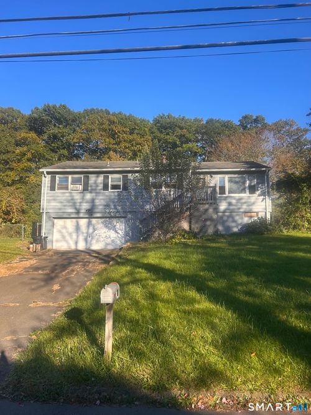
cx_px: 156
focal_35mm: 26
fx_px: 312
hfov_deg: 53.0
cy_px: 208
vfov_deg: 67.3
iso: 50
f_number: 1.5
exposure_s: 1/1412
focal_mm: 5.7
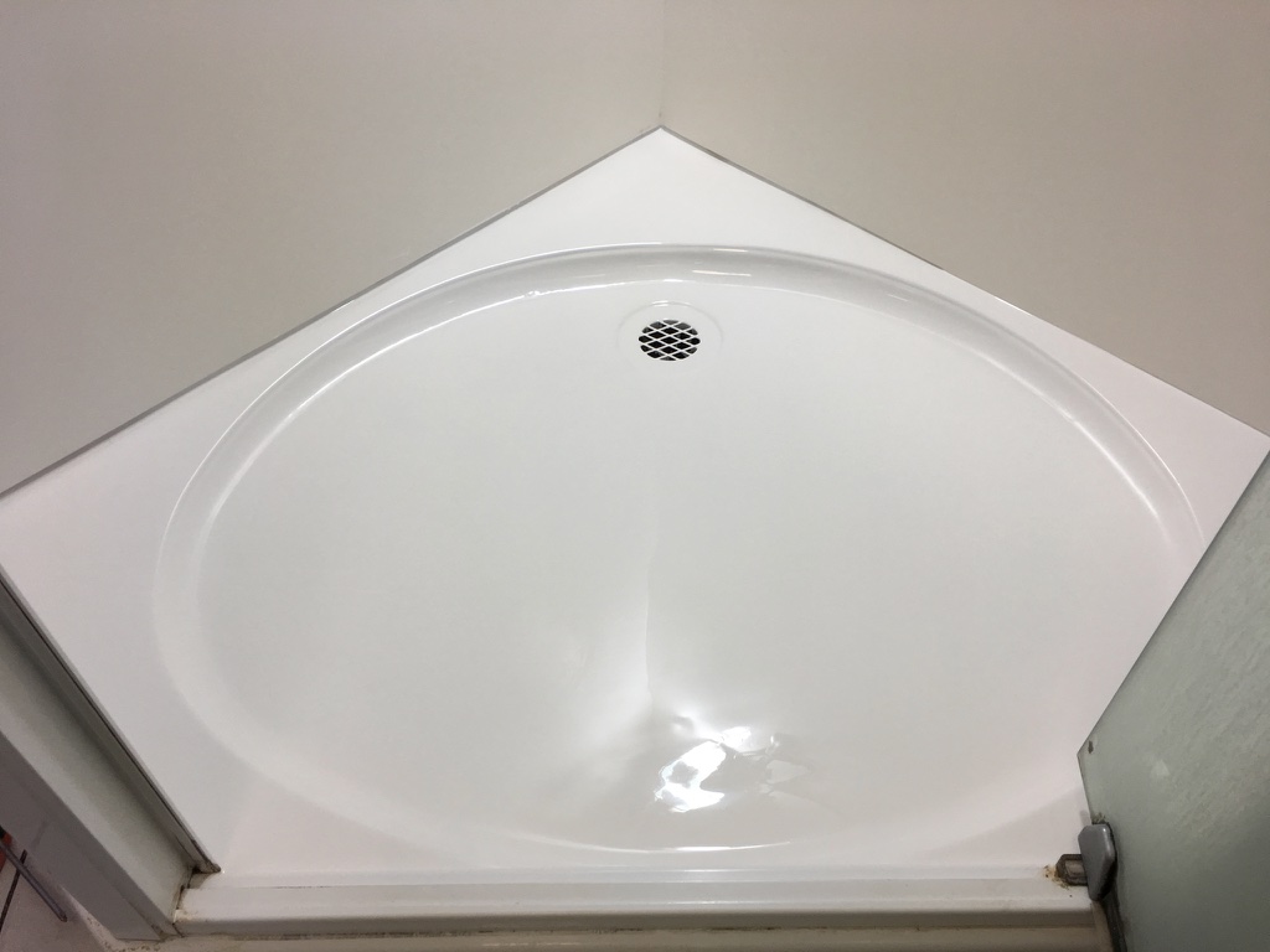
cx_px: 635
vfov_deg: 48.2
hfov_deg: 61.7
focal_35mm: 29
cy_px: 476
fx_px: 1064
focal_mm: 4.15
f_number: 2.2
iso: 32
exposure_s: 1/50
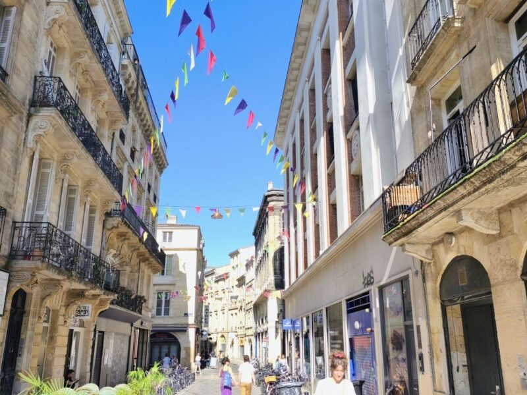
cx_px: 264
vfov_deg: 46.8
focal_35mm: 30
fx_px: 457
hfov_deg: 60.0
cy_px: 198
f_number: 1.65
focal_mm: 6.14
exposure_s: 1/418
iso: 50
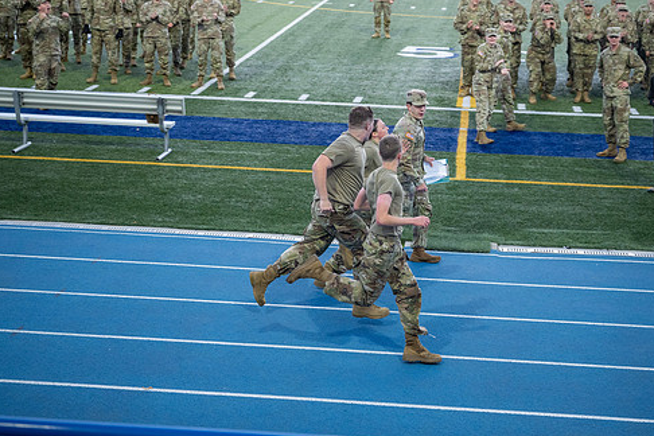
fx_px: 1272
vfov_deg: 19.4
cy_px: 148
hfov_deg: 28.8
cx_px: 358
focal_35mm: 70
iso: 1250
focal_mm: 46
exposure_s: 1/400
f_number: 2.8
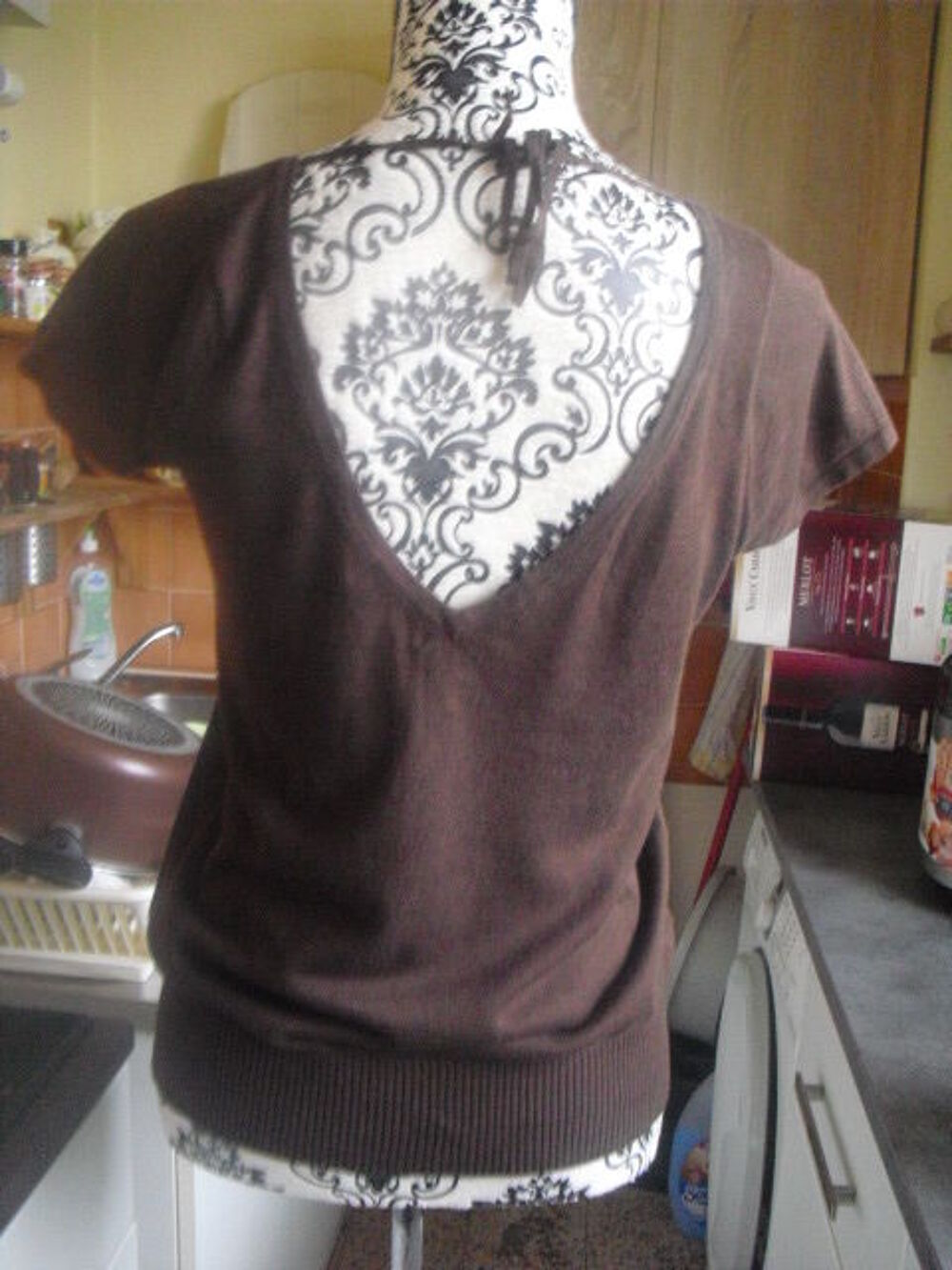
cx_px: 476
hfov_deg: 39.7
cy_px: 635
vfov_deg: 51.4
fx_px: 1320
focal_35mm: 36
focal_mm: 6.3
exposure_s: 1/10
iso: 800
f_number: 3.1
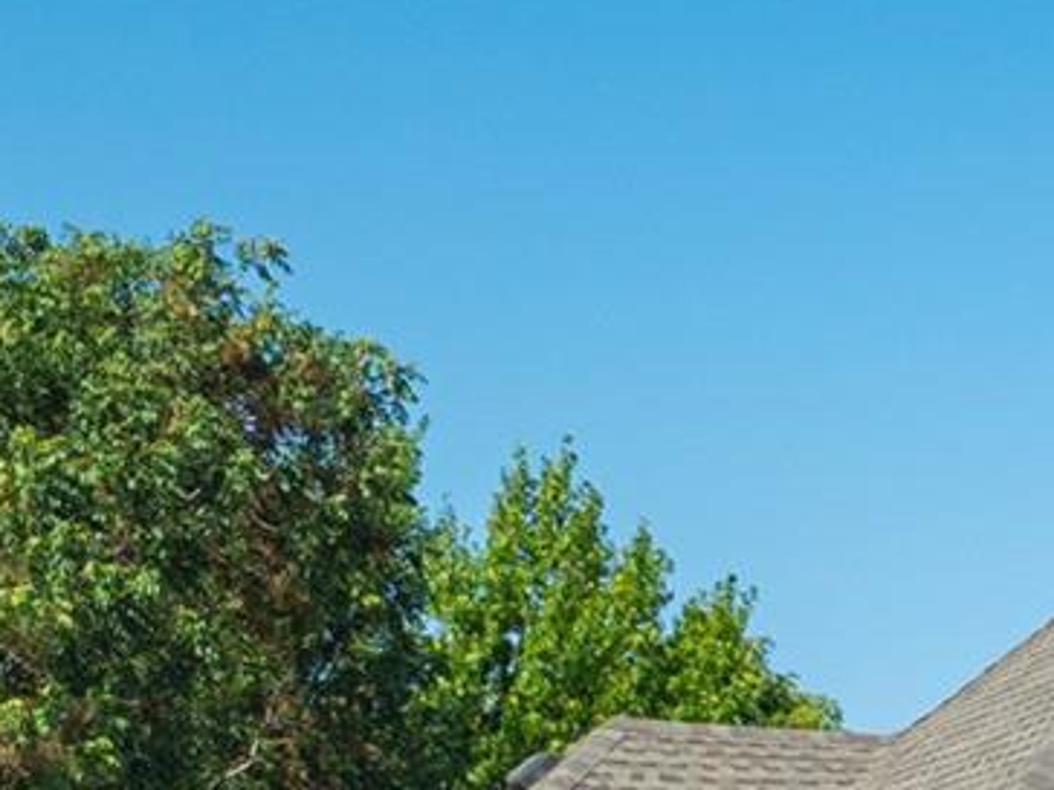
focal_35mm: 135
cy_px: 1851
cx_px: 1517
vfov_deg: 9.8
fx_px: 4111
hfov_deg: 13.8
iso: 100
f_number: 7.1
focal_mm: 12.29
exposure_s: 1/240
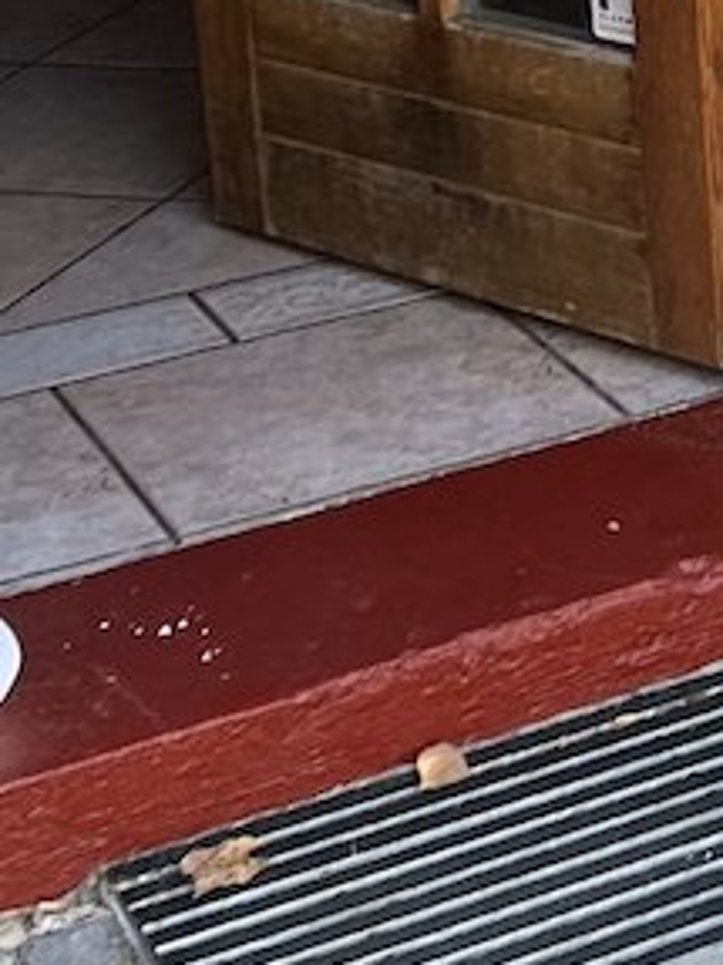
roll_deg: +0.8
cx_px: 1354
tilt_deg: -10.0
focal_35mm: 136
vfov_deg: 13.6
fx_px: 3790
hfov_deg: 10.2
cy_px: -531
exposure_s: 1/204
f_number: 1.5
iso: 40
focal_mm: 5.7
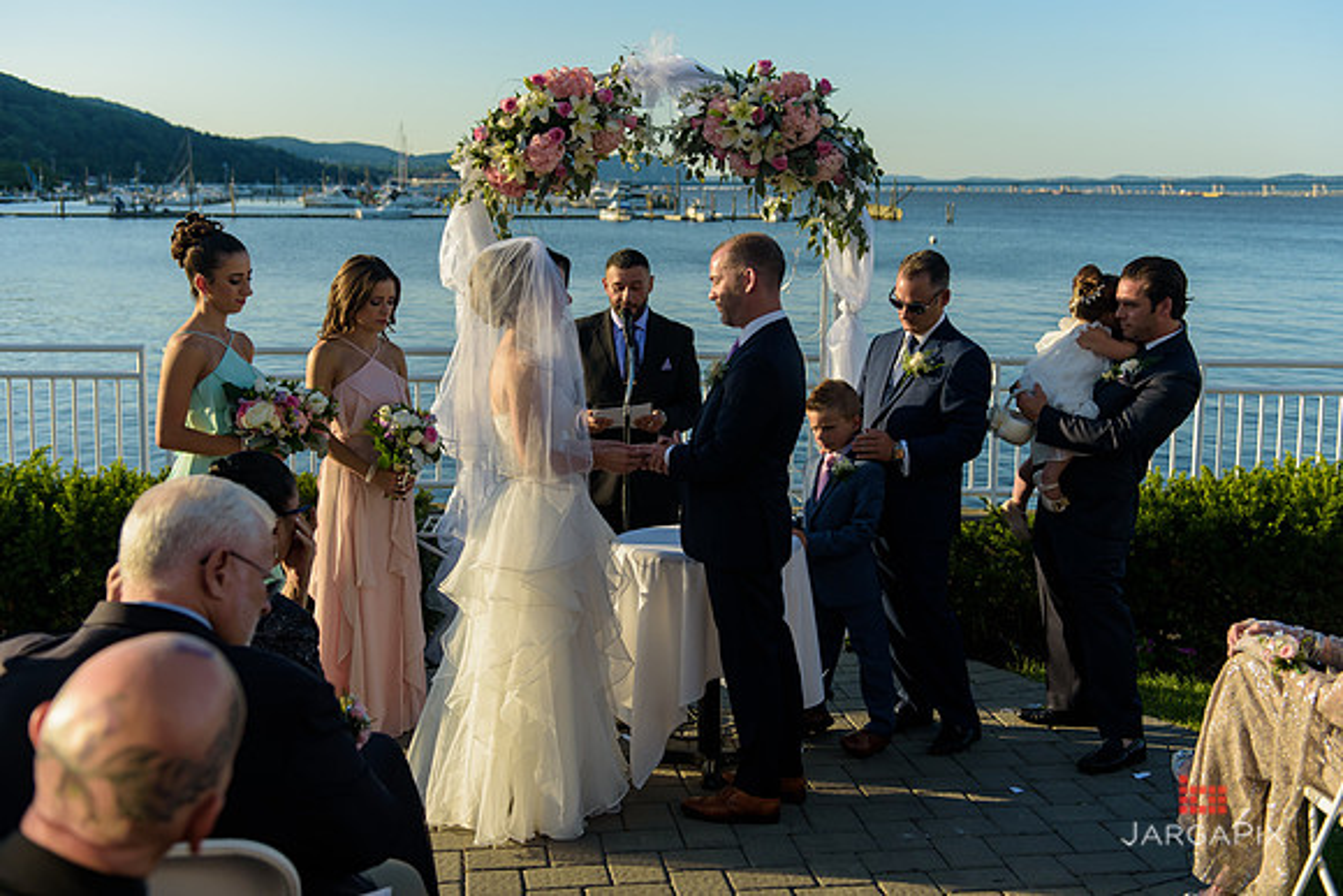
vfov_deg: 31.9
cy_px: 448
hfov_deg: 46.4
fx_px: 1567
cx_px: 672
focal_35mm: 42
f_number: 3.2
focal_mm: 42
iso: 200
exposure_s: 1/1600
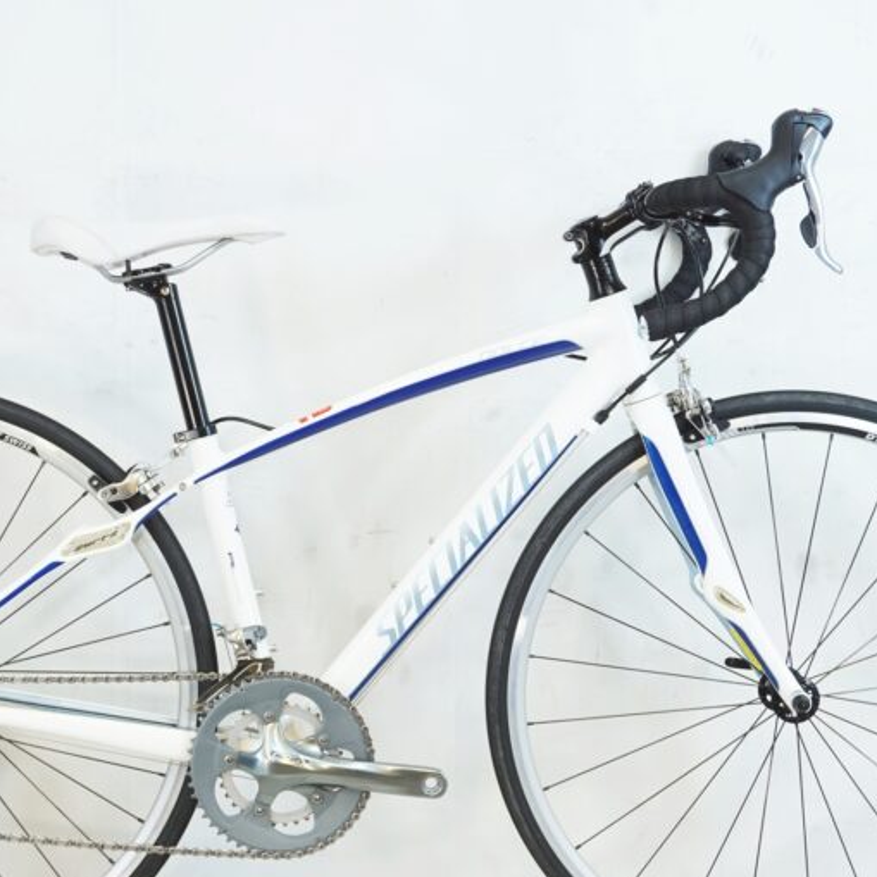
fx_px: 2150
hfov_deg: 23.0
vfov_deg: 23.0
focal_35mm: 75
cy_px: 501
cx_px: 345
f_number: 6.3
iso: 500
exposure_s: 1/40
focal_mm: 34
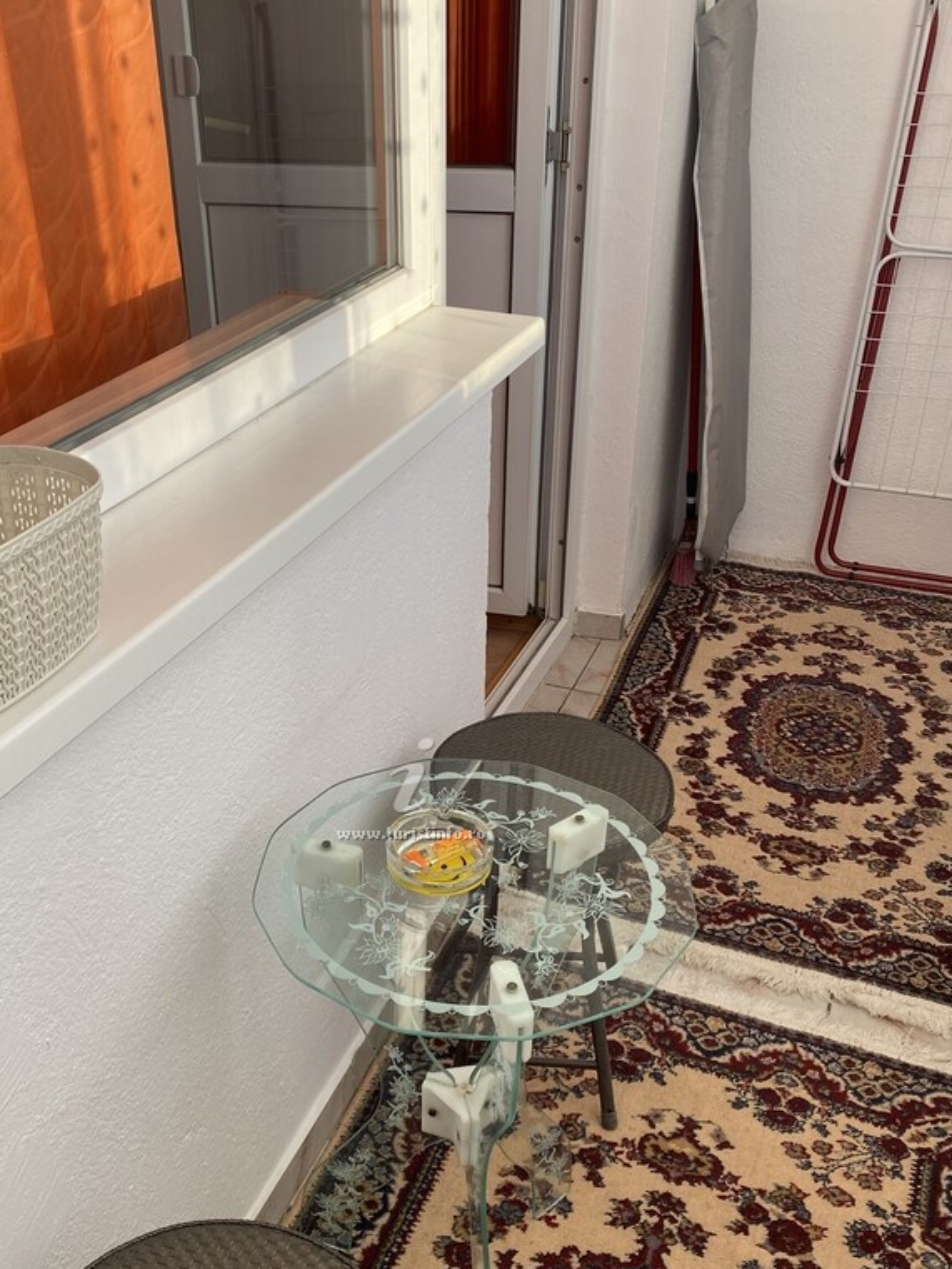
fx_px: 1283
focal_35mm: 35
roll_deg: +2.0
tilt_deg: -31.9
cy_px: 774
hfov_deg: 40.6
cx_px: 398
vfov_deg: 52.2
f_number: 1.8
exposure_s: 1/127
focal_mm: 4.25
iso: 32
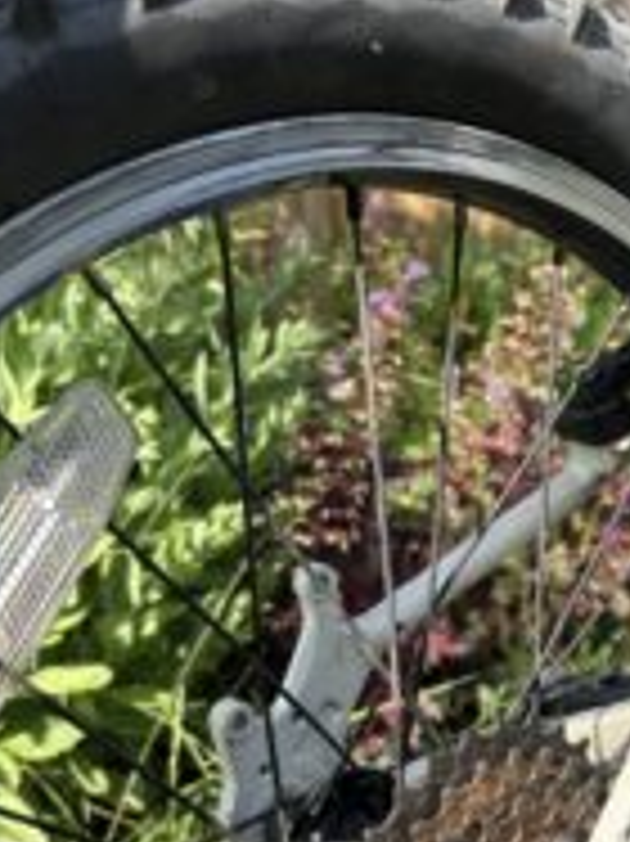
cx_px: 594
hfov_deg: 27.8
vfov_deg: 37.7
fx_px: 1215
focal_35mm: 50
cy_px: 581
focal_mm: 5.96
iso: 50
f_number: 1.6
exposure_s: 1/1007
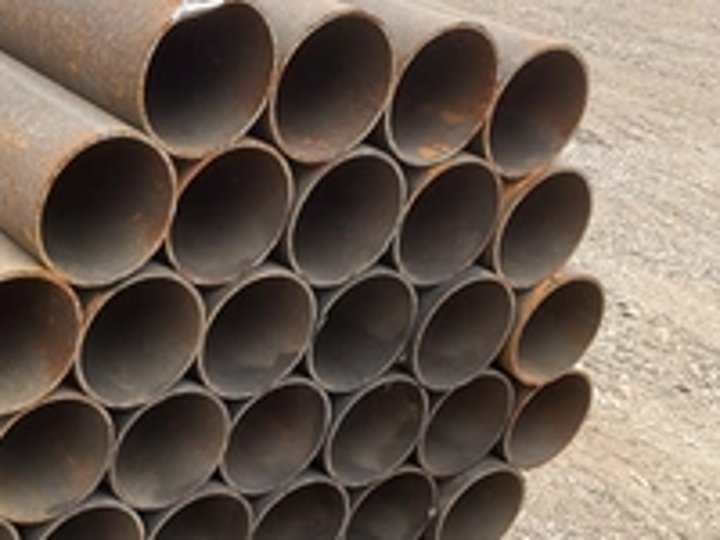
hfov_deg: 30.9
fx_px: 1206
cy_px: 338
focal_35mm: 58
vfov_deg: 25.2
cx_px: 7
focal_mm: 3
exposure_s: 1/294
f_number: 1.8
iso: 25
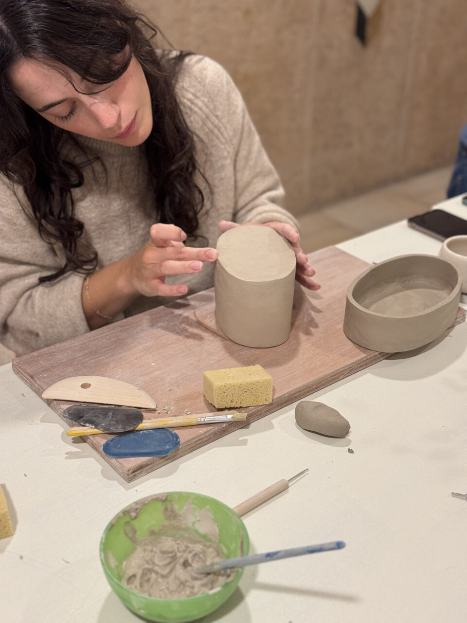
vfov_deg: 39.7
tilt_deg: -30.1
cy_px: 312
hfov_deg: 30.3
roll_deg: -1.2
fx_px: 863
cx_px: 234
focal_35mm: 48
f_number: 1.78
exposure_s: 1/50
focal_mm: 6.76
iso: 200
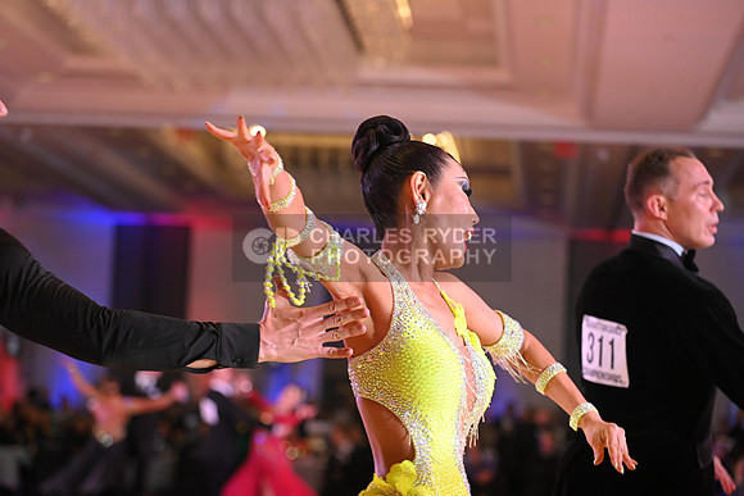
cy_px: 248
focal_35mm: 102
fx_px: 2108
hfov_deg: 20.0
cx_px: 372
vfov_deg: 13.4
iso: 1600
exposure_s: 1/250
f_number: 4.5
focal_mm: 102
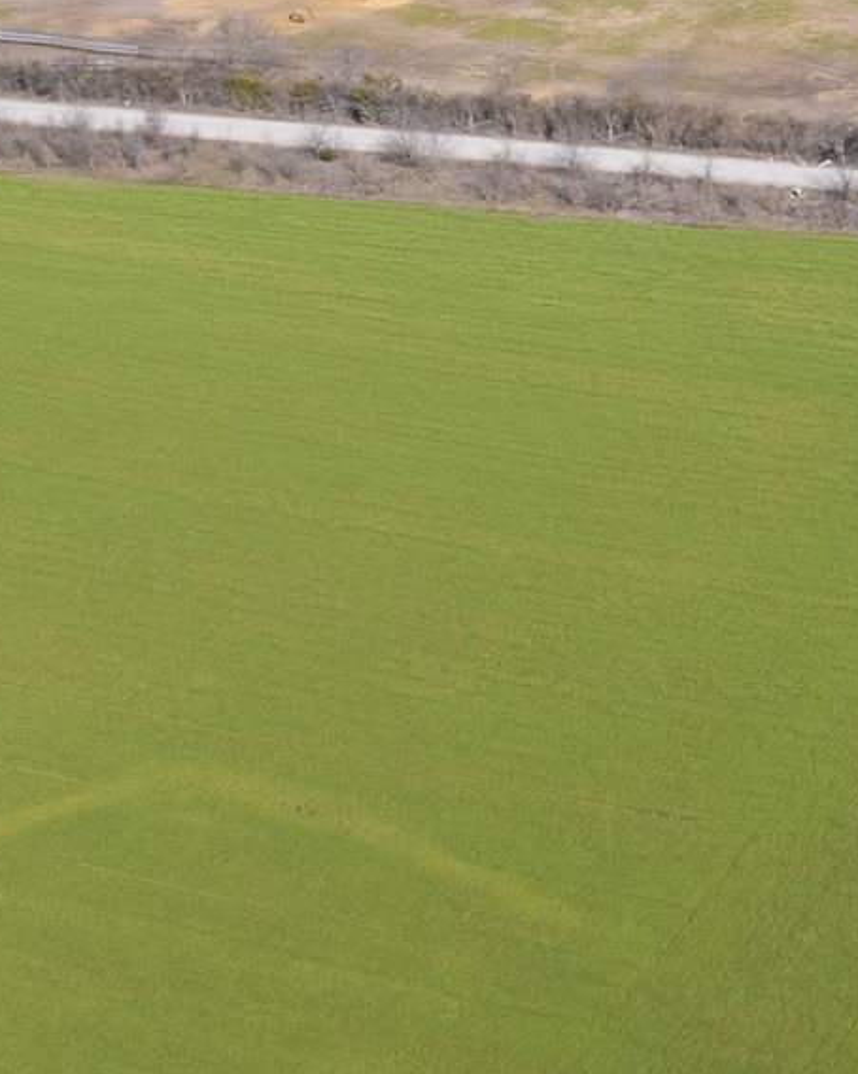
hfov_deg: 18.0
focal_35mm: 79
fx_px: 2509
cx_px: 1148
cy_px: 56
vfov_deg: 23.4
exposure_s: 1/800
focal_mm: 8.38
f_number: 2.8
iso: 200
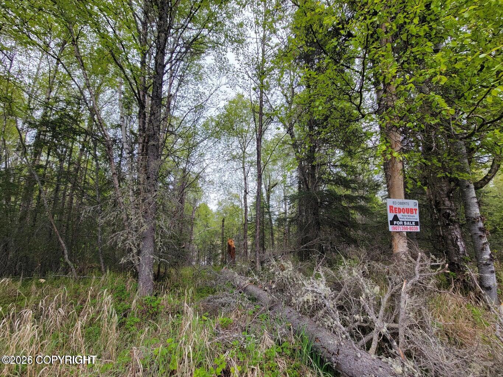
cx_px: 252
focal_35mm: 13
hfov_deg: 106.2
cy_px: 188
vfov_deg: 89.9
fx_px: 189
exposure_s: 1/403
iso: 50
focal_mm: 2.2
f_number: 2.2
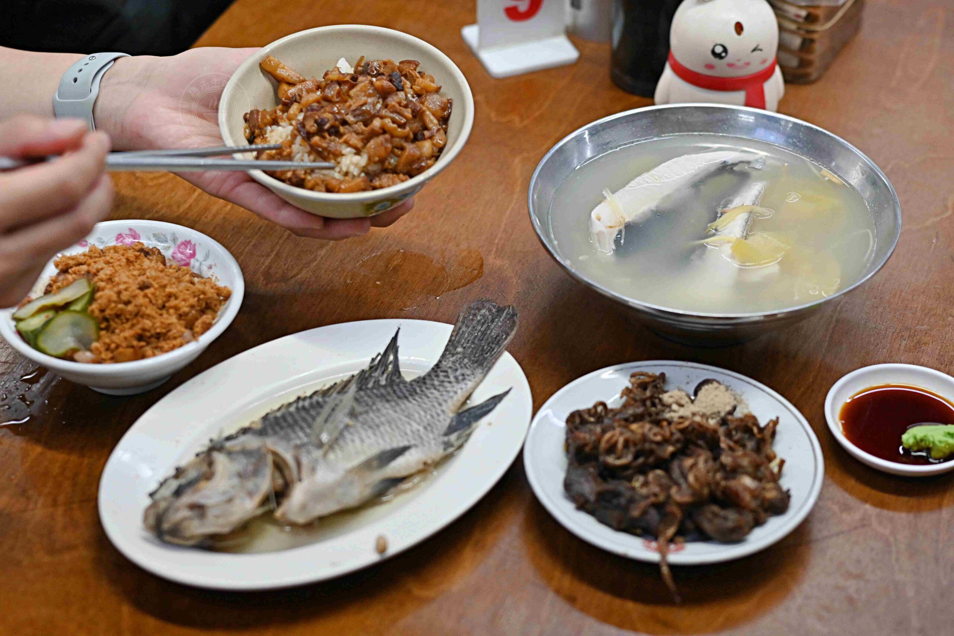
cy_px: 318
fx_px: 1987
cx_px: 477
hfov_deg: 27.0
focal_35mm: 75
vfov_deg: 18.2
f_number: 2.5
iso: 720
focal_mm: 50
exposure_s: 1/200
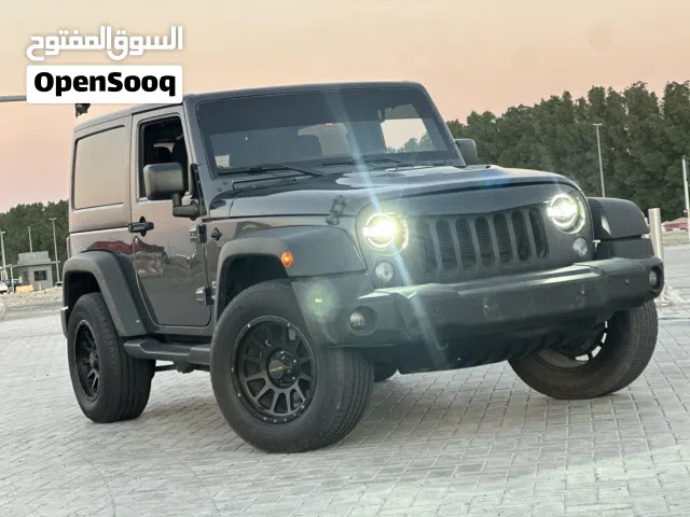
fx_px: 1535
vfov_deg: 19.1
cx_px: 345
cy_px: 258
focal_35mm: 77
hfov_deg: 25.3
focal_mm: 9
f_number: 2.8
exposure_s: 1/59
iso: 160
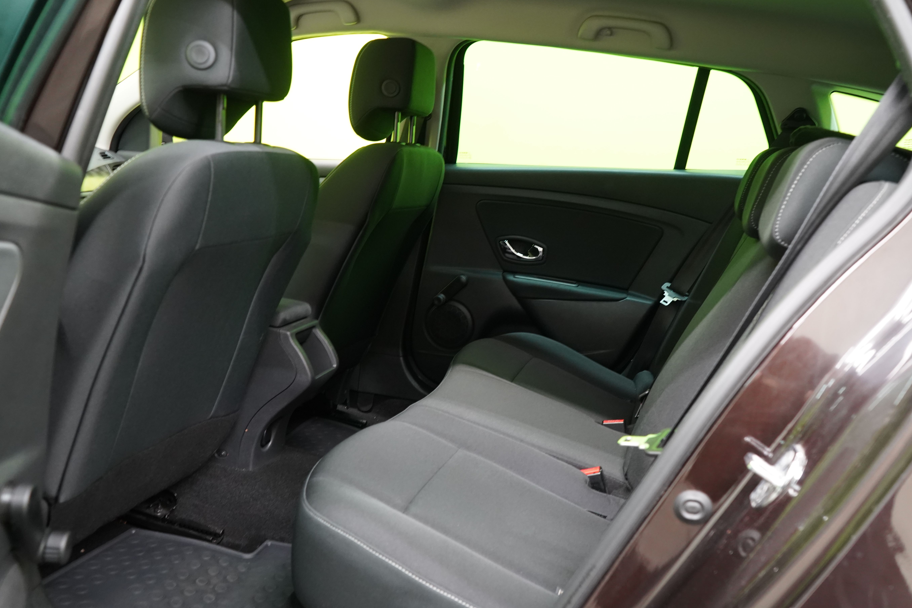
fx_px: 785
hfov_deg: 60.2
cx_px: 499
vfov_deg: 42.3
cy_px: 317
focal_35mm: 31
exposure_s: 1/20
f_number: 5
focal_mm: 28
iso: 3200
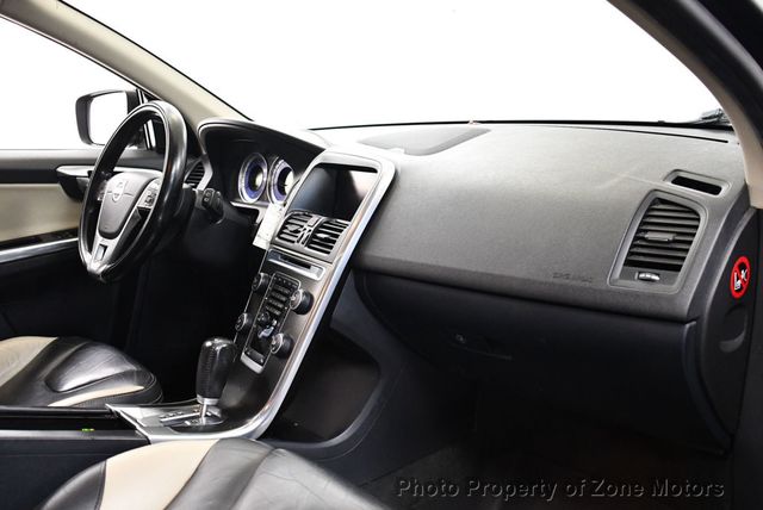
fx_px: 764
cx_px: 382
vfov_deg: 36.9
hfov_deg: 53.1
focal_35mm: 36
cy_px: 255
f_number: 3.5
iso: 3200
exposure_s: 1/125
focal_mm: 18
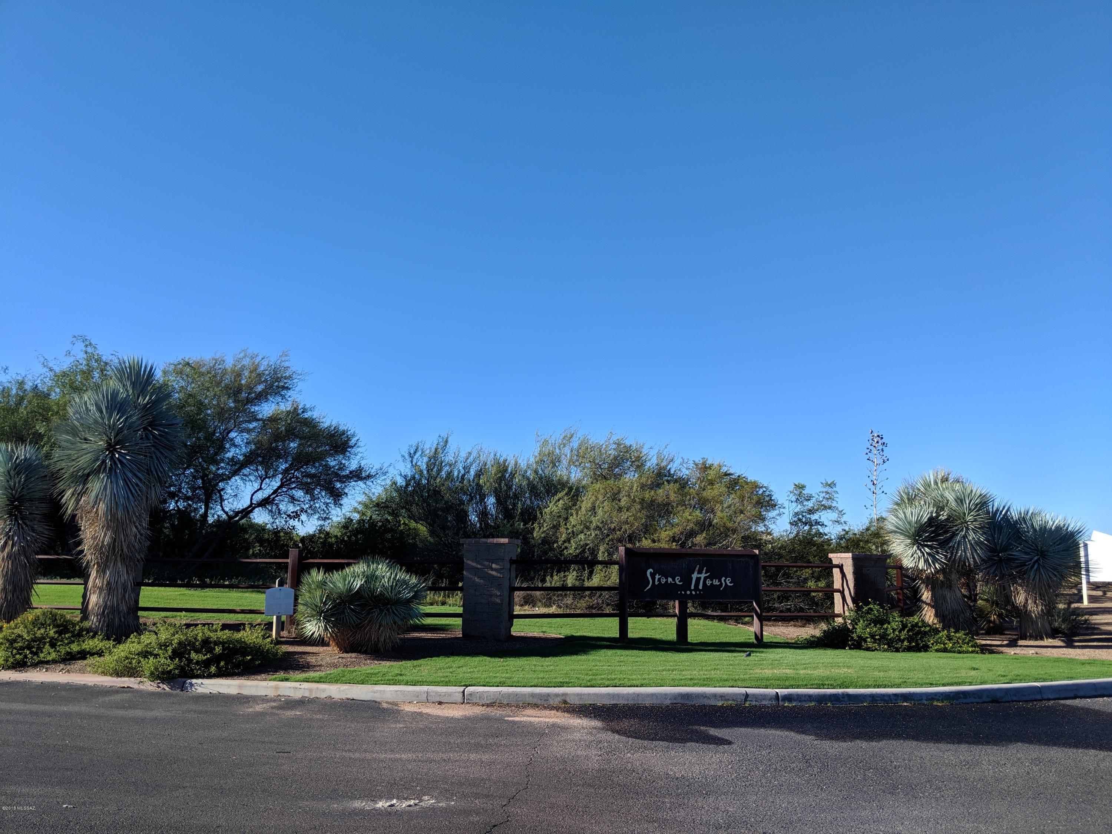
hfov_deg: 65.3
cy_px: 417
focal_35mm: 27
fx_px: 867
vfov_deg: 51.4
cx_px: 556
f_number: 1.8
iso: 52
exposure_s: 1/2128
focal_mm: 4.44
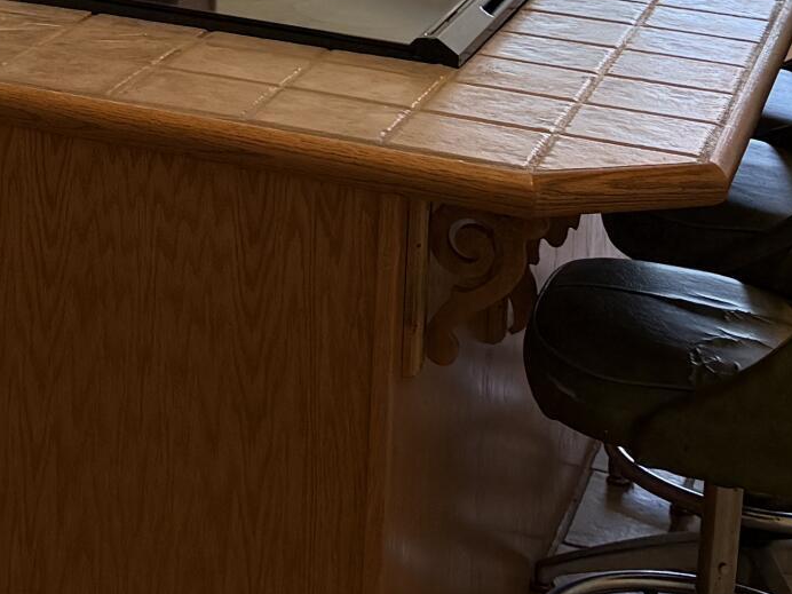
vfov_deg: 13.0
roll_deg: -3.0
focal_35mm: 104
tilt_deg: -2.0
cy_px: -452
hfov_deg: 18.3
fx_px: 2379
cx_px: -60
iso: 200
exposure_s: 1/211
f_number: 1.78
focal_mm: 6.76
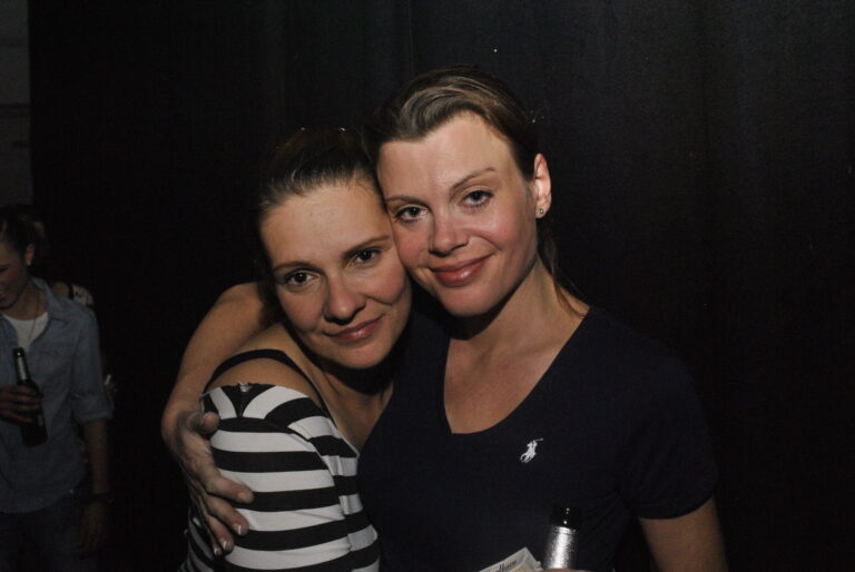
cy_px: 286
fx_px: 856
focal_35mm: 36
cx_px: 428
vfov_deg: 37.0
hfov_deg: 53.1
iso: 800
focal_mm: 24
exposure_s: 1/60
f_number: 7.1
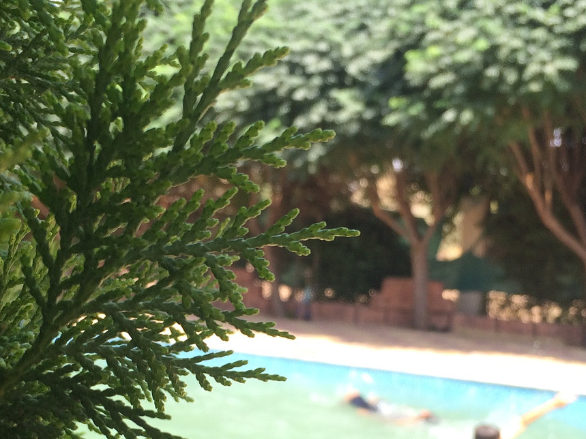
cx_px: 273
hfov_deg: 35.5
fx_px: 914
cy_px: 364
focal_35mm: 54
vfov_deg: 26.4
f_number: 2.2
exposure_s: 1/387
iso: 32
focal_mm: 4.15
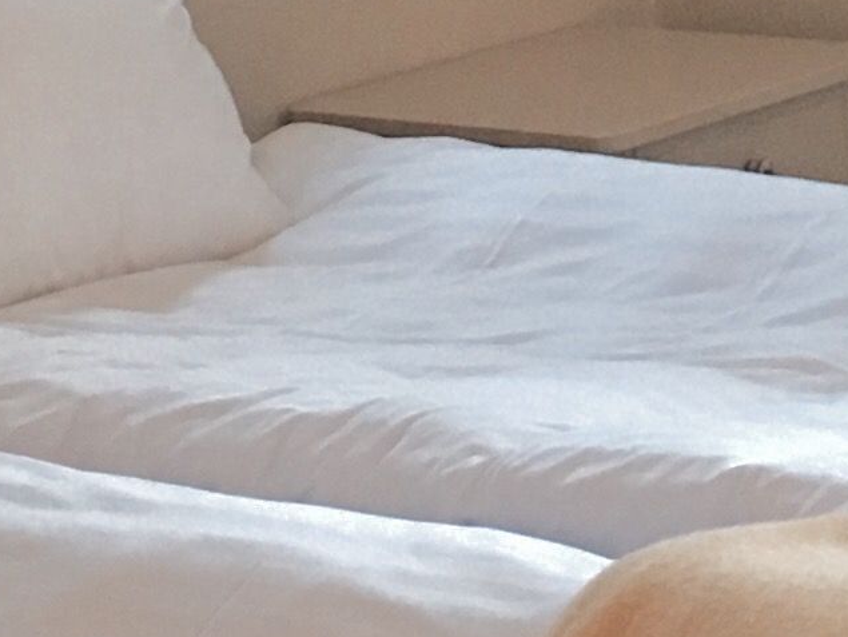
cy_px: -174
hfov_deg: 10.6
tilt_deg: -7.9
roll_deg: +2.7
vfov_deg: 8.0
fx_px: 4510
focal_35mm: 184
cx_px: 905
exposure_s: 1/33
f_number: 2.2
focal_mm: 4.15
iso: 160
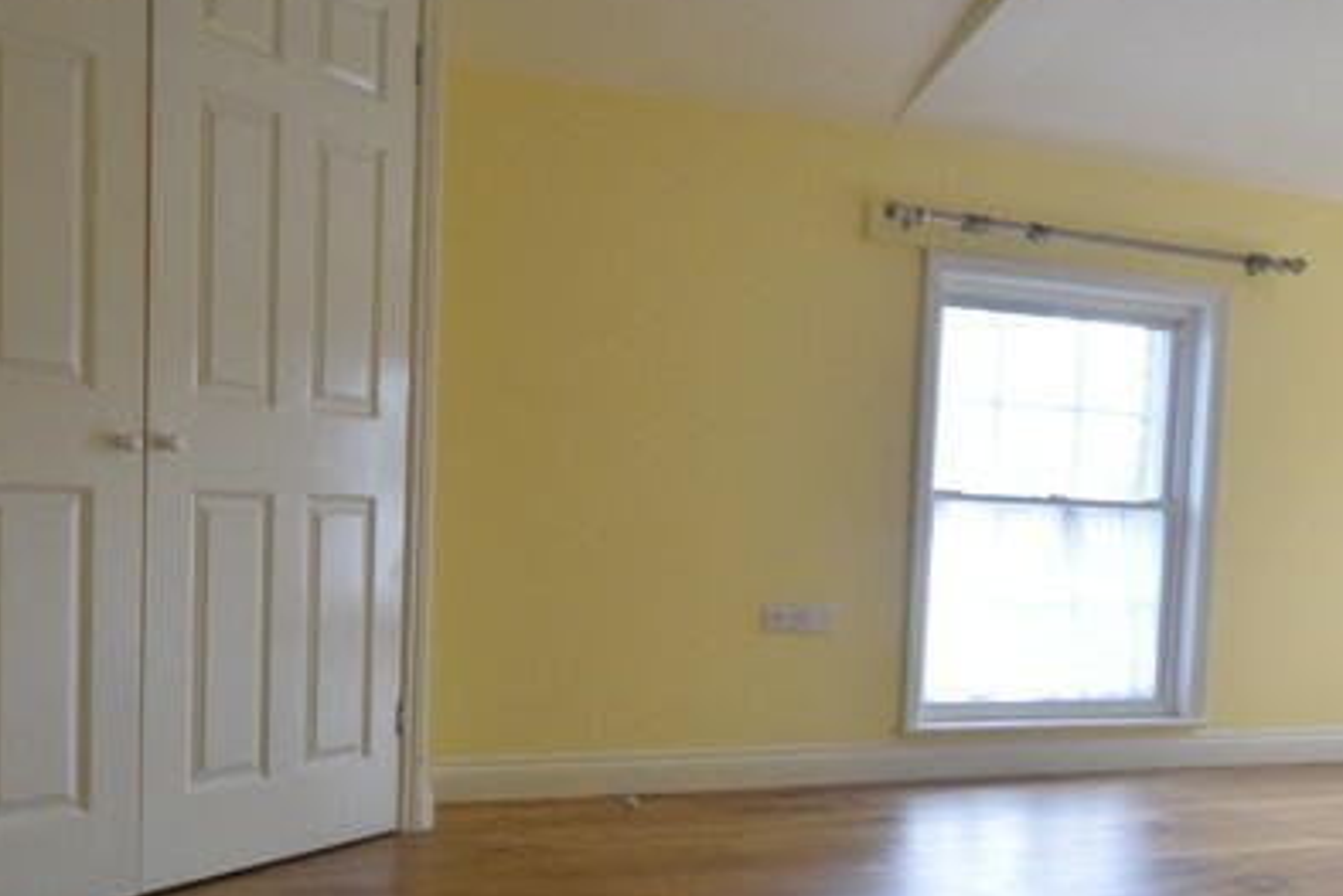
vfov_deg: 33.5
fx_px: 1455
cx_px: 743
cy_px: 676
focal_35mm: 39
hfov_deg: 49.4
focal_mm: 10
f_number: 5.6
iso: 800
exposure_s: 1/125
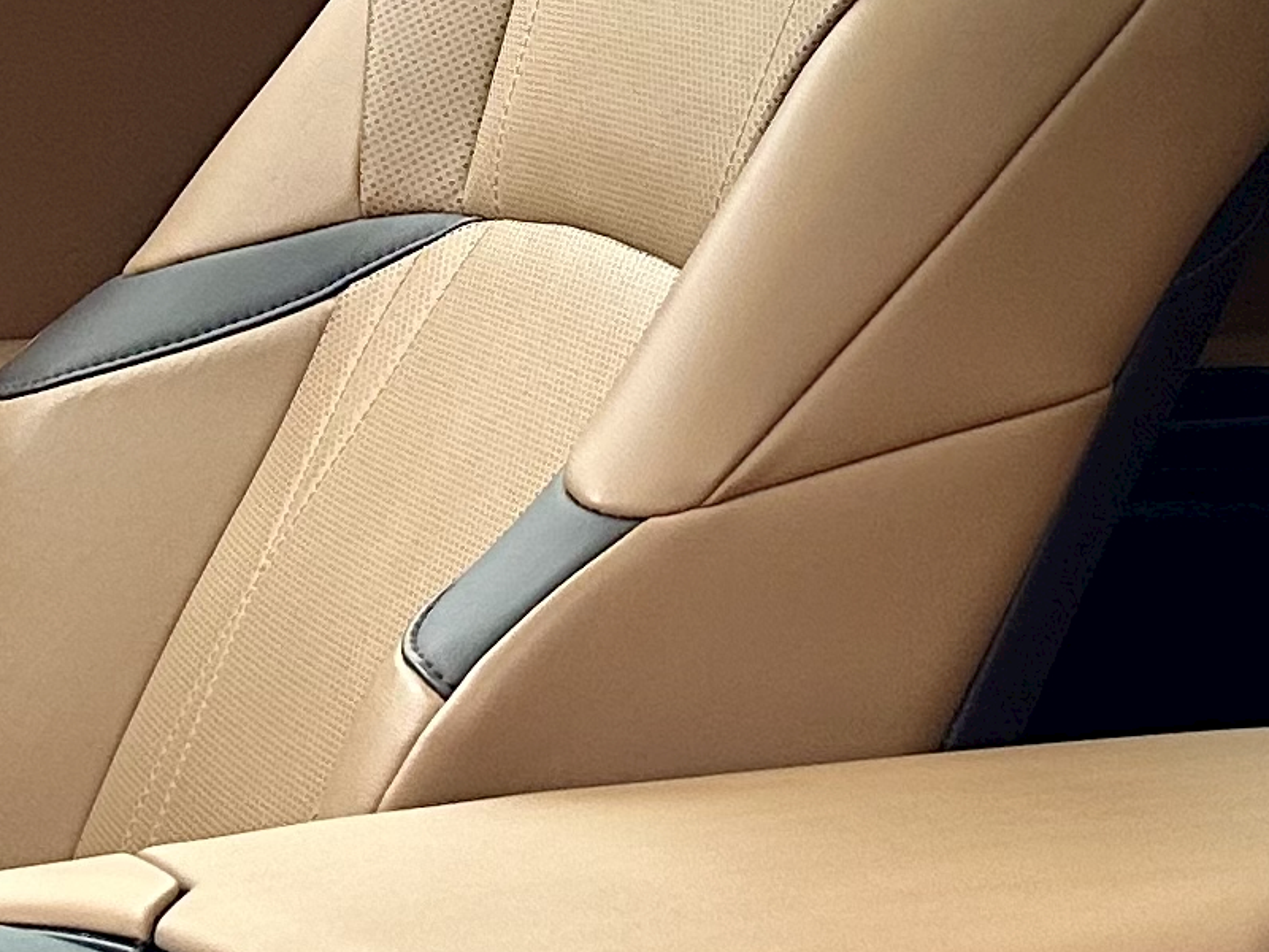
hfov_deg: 16.2
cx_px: 953
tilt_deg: -0.6
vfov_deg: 12.0
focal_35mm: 121
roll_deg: -0.9
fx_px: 4436
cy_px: -159
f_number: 1.78
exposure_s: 1/114
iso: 250
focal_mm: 6.86
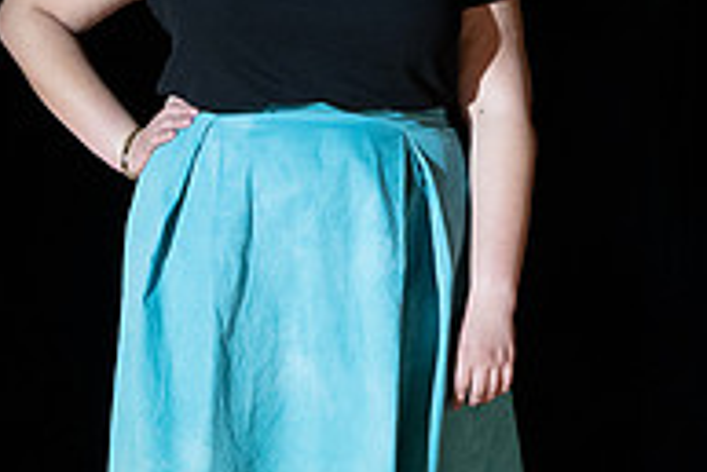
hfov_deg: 7.0
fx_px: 5817
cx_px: 208
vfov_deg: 4.7
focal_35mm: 296
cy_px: 287
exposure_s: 1/400
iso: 1250
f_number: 5.6
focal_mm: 70
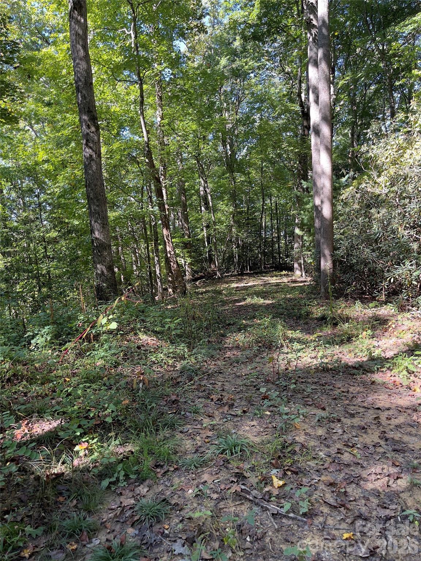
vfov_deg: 69.4
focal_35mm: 25
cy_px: 280
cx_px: 210
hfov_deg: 54.9
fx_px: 405
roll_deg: +2.3
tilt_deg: -5.9
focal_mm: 5.1
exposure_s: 1/121
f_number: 1.6
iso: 40
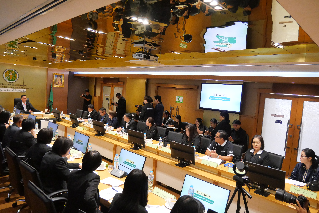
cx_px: 160
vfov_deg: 53.2
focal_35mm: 24
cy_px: 106
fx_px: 213
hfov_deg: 73.7
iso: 3200
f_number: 4
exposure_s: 1/160
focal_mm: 12
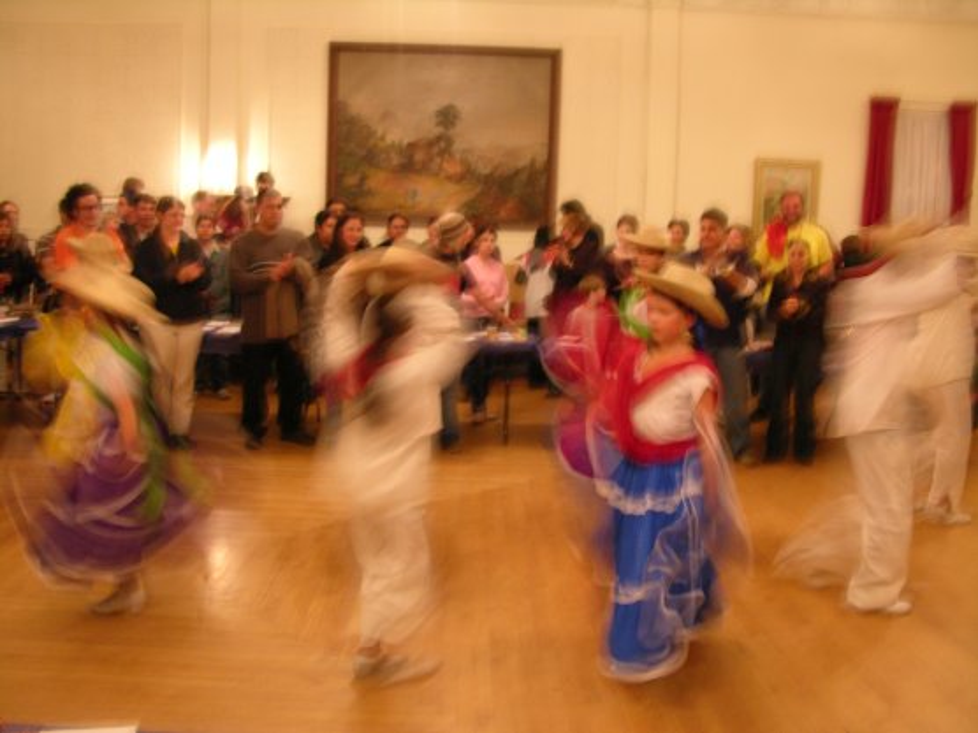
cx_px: 489
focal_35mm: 35
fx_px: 989
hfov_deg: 52.6
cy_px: 366
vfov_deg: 40.7
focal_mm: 8.9
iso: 157
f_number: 2.8
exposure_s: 1/3.9
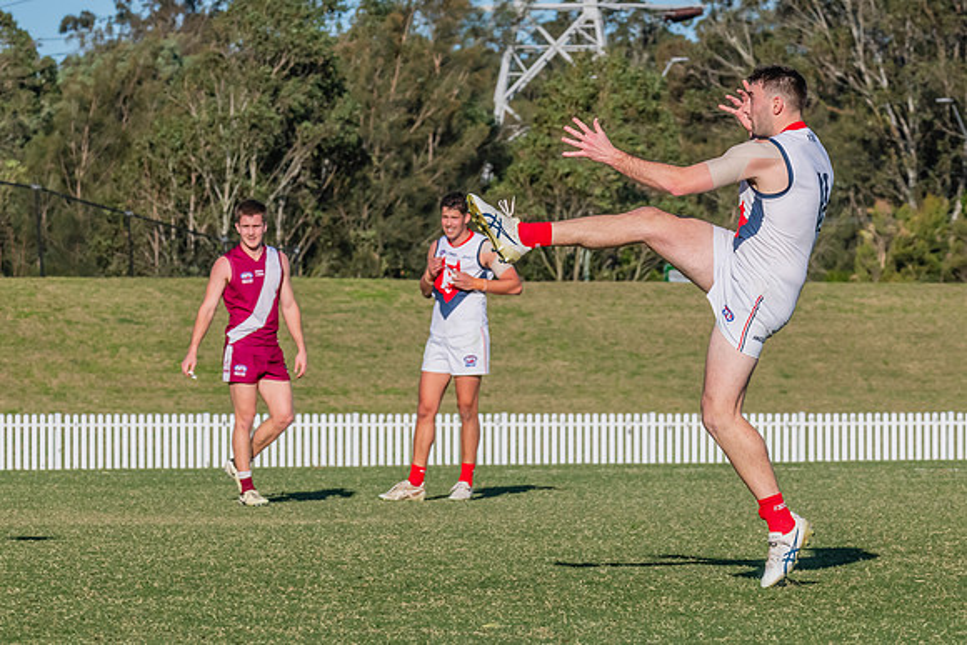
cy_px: 364
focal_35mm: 341
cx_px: 624
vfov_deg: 4.0
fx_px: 9156
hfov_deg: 6.0
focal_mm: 210
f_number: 16
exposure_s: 1/1250
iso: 800
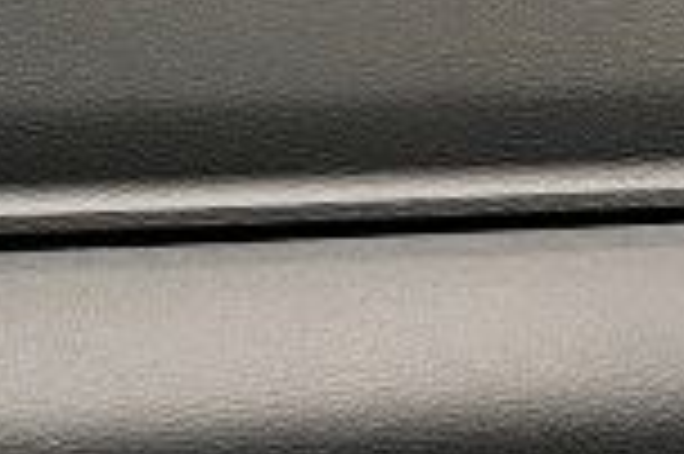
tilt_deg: -19.2
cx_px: -1476
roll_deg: +0.2
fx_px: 3454
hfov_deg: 8.9
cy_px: 180
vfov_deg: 7.5
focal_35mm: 182
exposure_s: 1/40
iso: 500
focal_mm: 5.7
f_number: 1.5
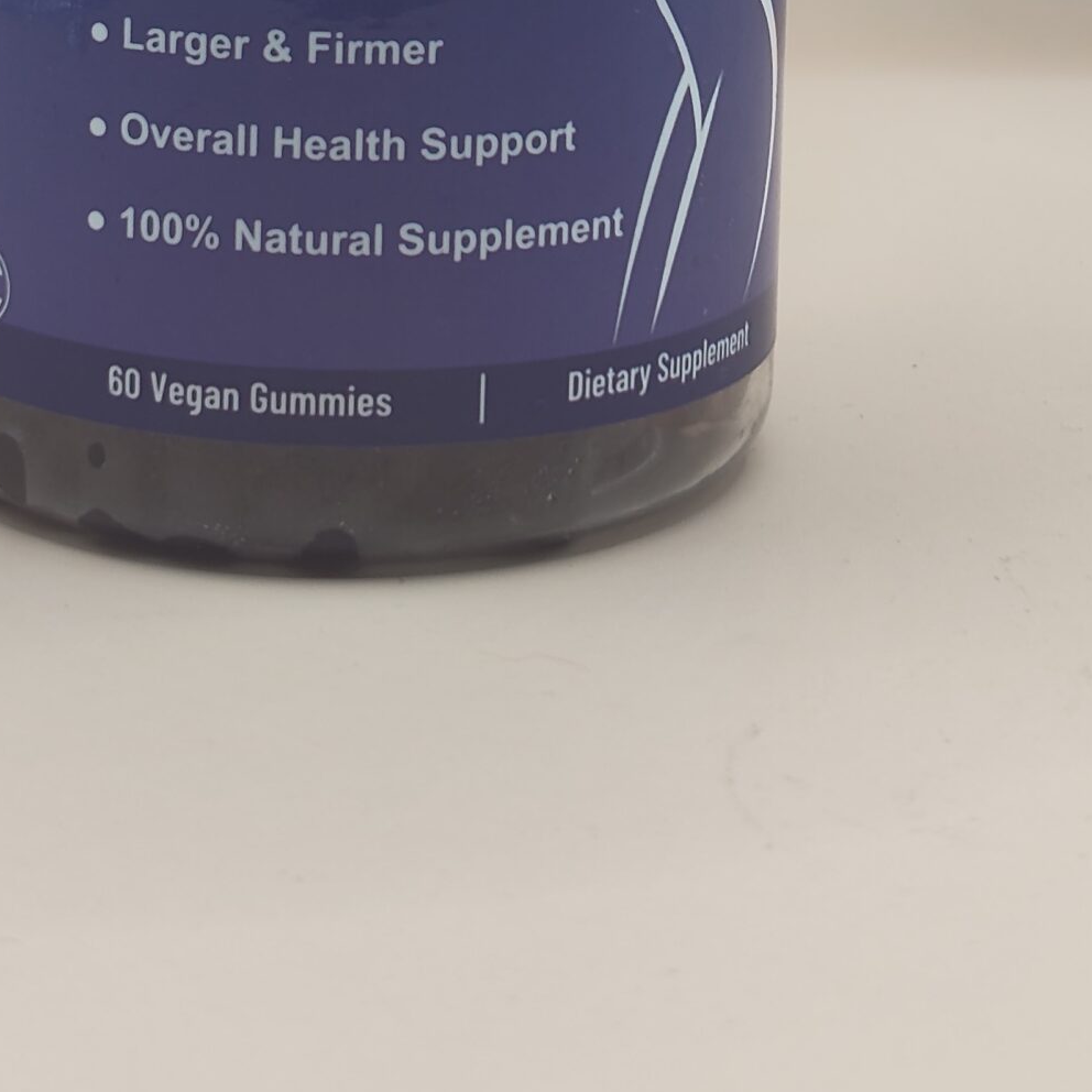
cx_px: 444
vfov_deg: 14.8
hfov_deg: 15.3
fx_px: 4069
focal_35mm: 114
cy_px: -232
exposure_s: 1/100
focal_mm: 5.56
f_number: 1.88
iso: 155
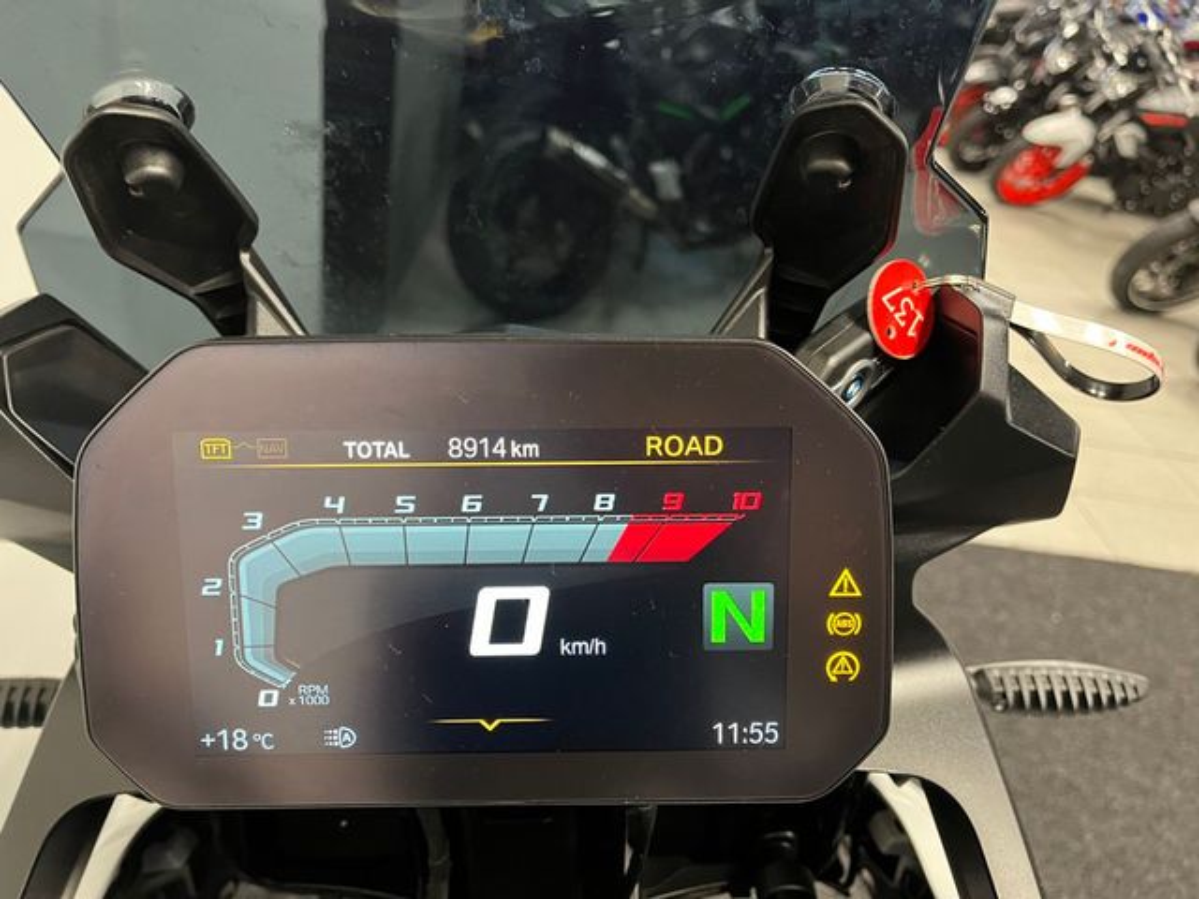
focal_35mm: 26
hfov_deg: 67.3
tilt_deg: -32.4
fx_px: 901
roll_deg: -10.9
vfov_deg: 53.1
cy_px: 450
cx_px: 600
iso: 400
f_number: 1.6
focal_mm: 5.1
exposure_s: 1/33
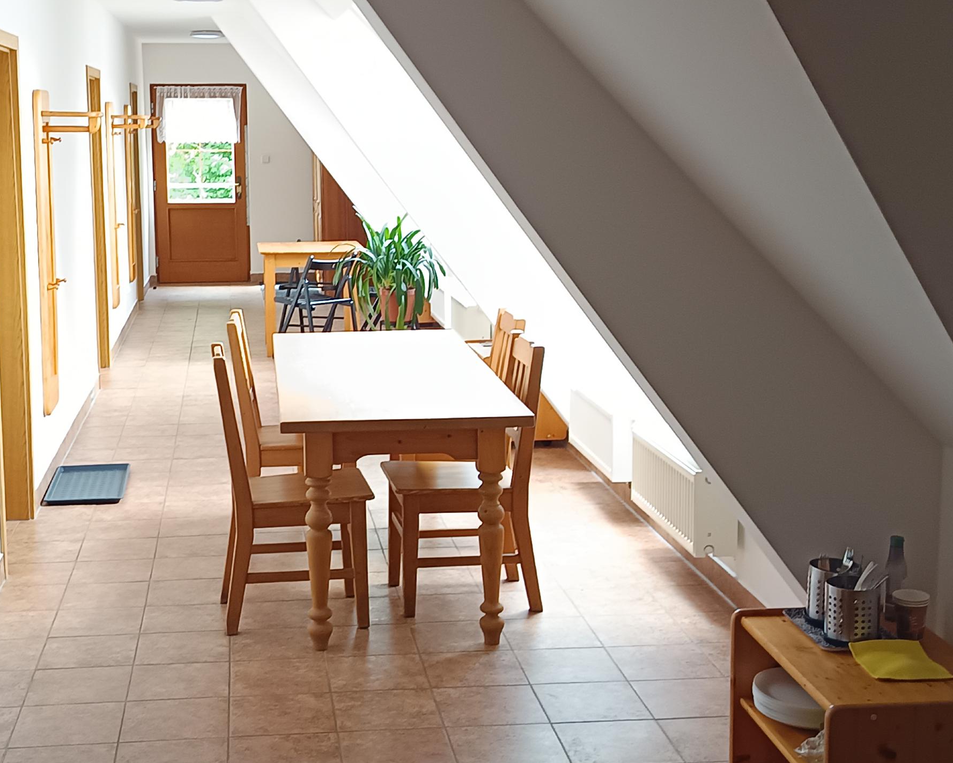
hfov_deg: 34.6
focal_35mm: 54
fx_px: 1523
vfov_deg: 28.1
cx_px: 373
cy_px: 340
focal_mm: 5.31
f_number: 1.7
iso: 726
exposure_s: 1/50
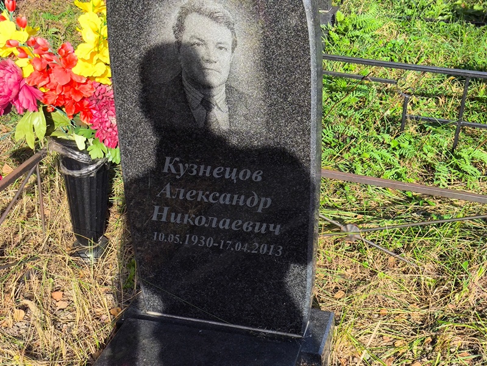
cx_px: 244
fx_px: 704
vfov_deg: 29.1
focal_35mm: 50
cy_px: 183
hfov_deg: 38.2
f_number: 1.7
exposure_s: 1/1014
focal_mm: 4.71
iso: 50
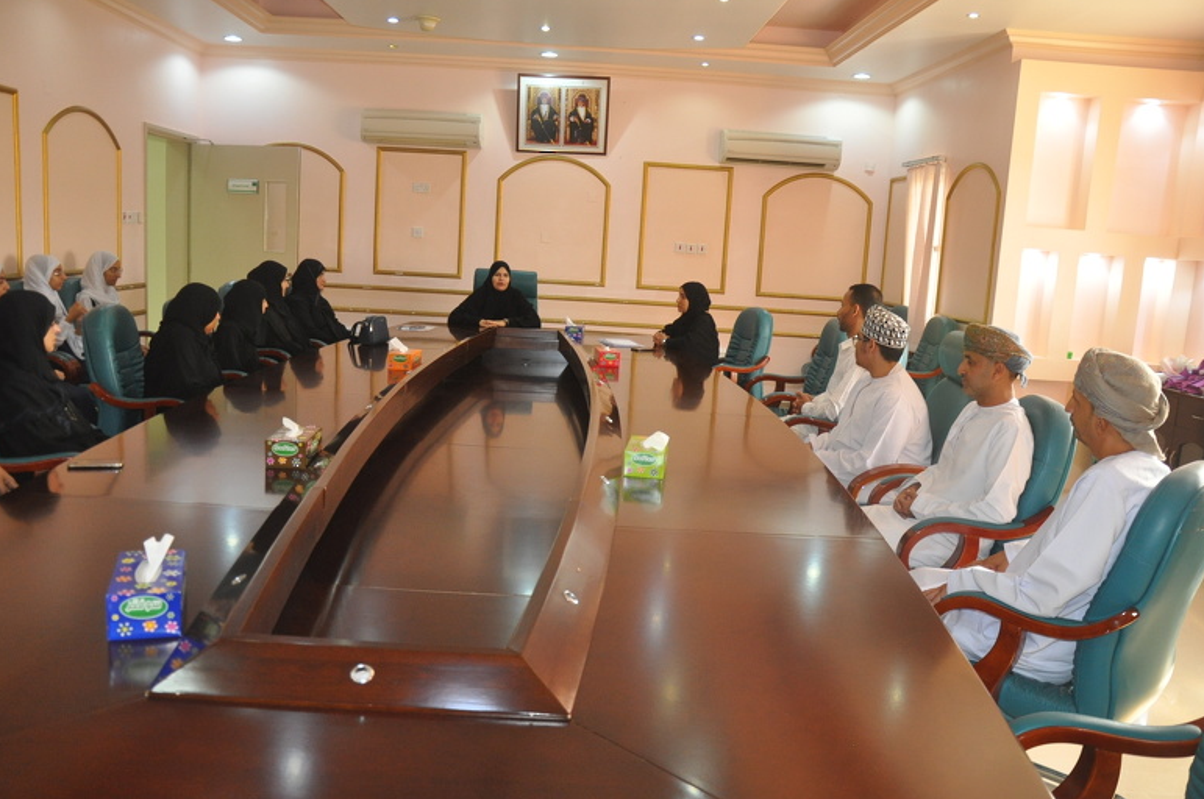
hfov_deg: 65.5
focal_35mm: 28
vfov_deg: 46.3
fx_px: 935
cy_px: 403
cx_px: 584
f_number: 3.5
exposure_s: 1/100
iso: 800
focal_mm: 18
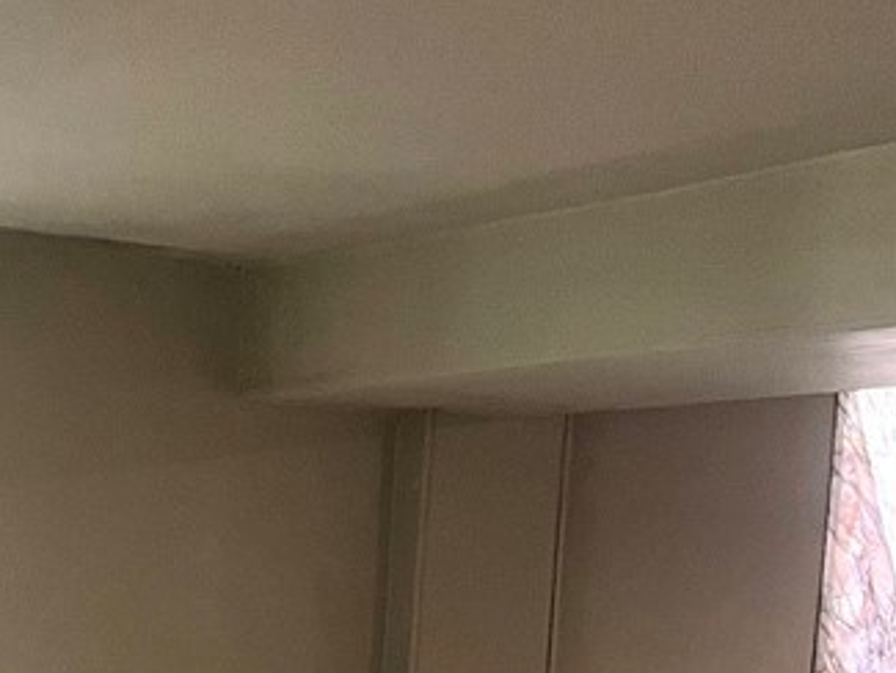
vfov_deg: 16.4
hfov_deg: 23.3
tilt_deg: -10.5
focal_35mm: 82
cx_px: 108
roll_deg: -1.5
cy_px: 1010
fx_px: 2123
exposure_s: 1/60
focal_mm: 5.1
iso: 400
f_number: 1.6
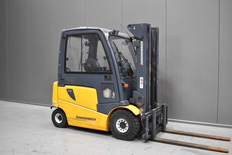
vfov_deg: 36.9
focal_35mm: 36
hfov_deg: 53.1
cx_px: 116
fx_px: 232
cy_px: 78
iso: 1250
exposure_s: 1/50
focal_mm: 24
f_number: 4.5
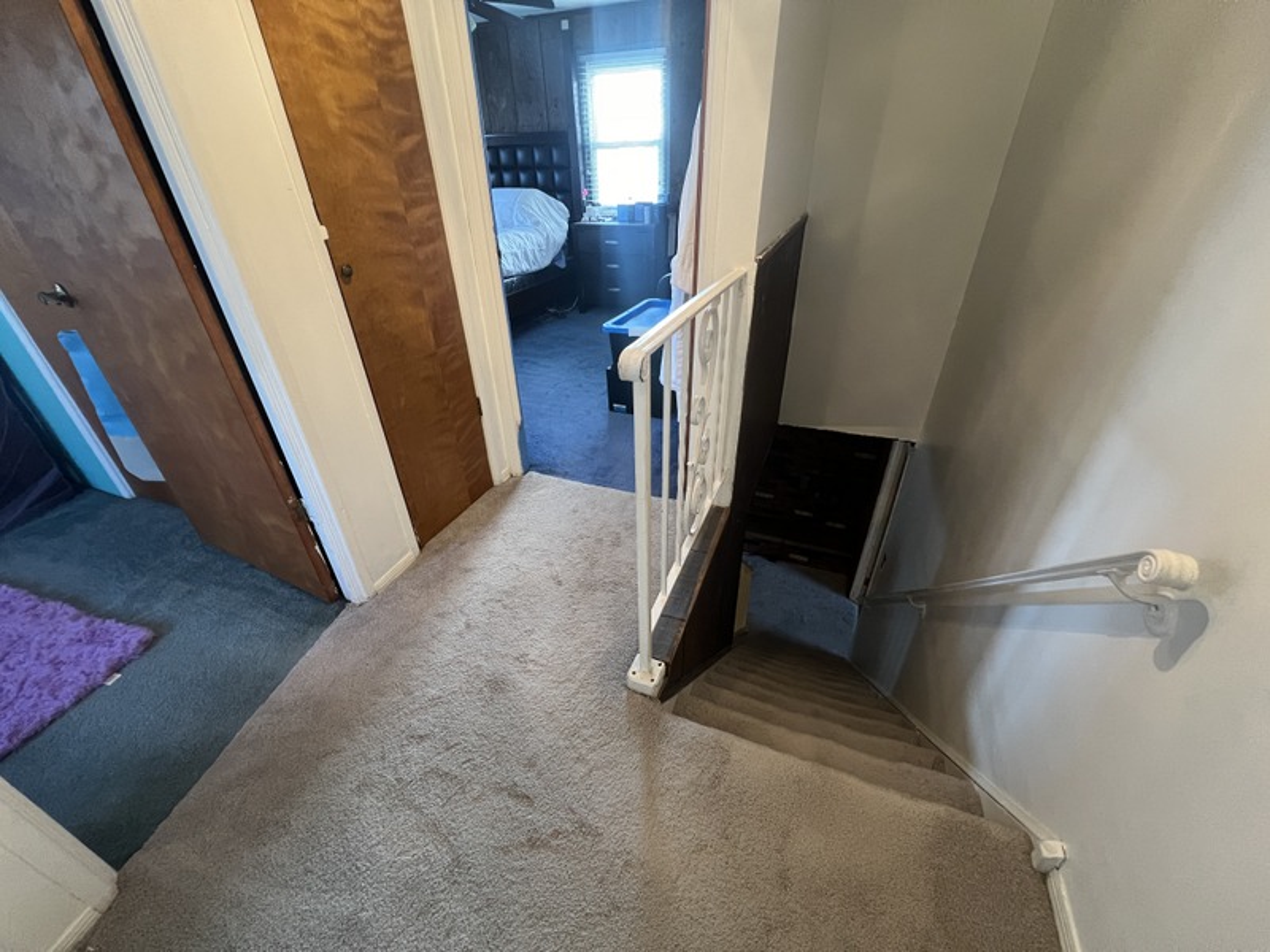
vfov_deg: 89.9
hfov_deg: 106.2
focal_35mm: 13
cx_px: 635
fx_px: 477
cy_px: 476
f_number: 1.8
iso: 400
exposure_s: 1/60
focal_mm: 1.57
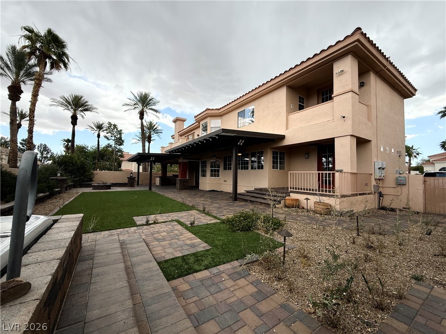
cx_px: 223
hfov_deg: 102.1
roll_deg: -1.0
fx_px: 180
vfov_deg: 85.7
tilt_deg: +2.9
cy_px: 167
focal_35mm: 14
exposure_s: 1/672
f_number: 2.2
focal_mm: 2.22
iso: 64
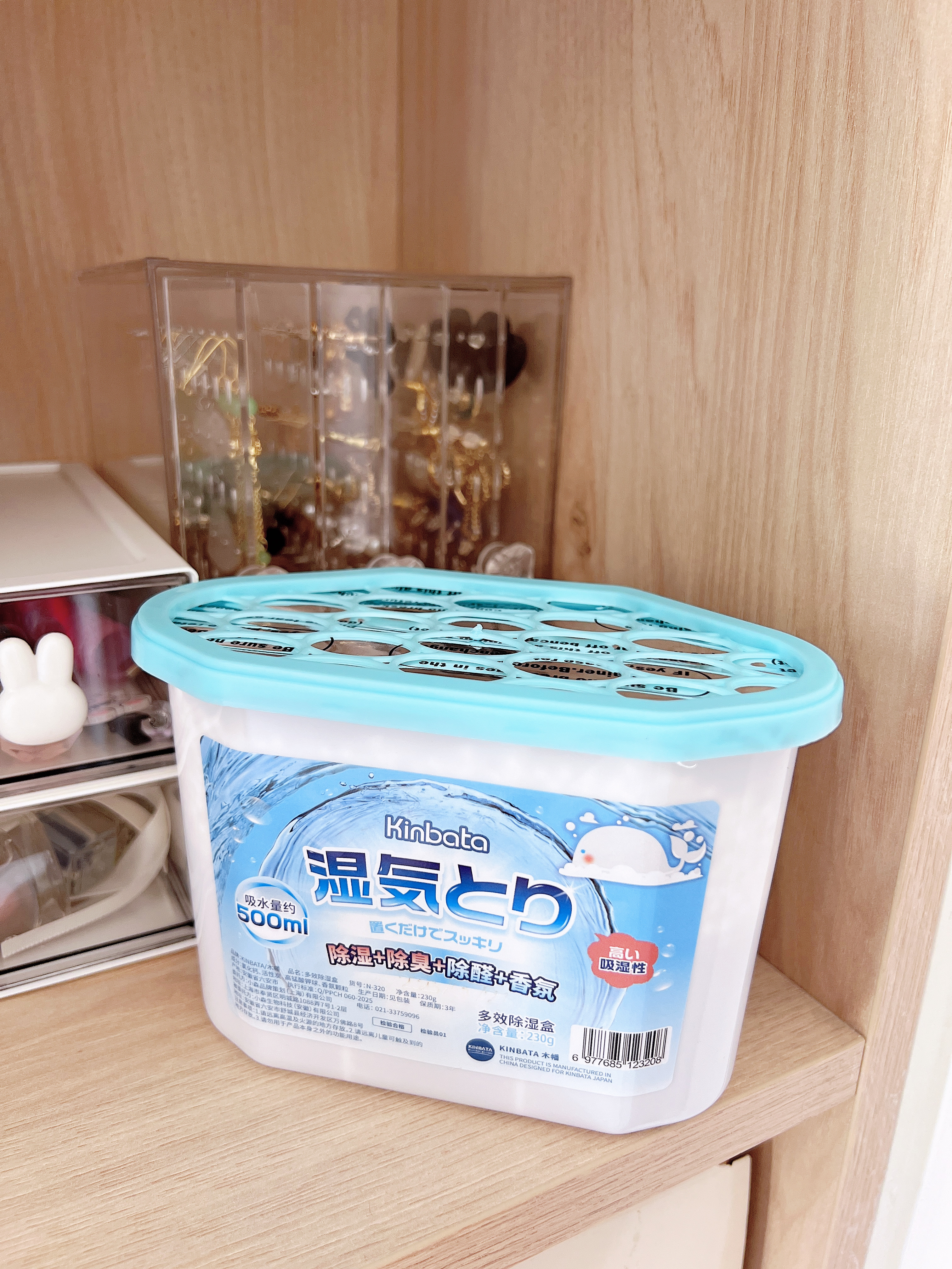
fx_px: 953
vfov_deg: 67.3
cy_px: 634
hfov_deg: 53.1
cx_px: 476
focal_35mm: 26
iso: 125
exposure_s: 1/120
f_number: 1.5
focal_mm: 5.7
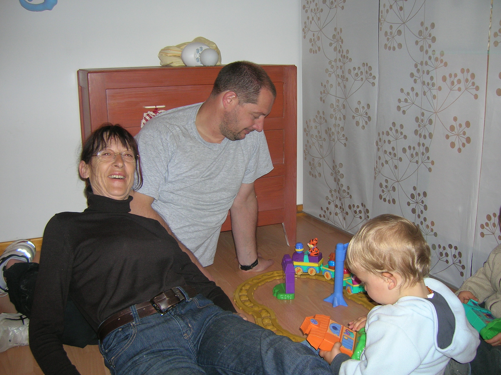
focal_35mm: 35
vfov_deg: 40.7
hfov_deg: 52.6
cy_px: 193
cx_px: 250
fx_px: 507
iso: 71
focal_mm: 5.7
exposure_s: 1/60.1
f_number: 2.9
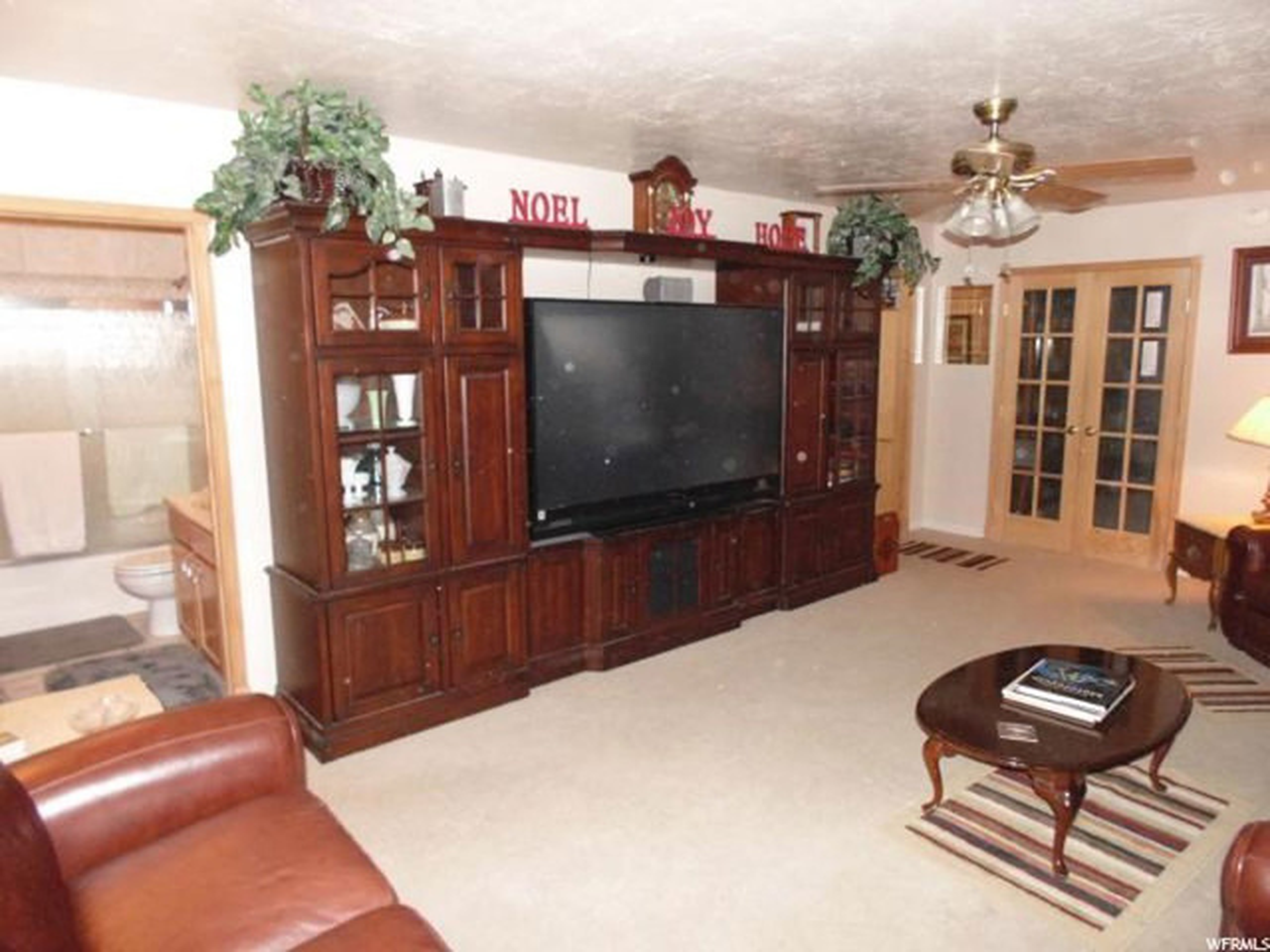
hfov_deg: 76.4
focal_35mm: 22
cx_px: 635
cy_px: 476
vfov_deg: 61.1
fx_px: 807
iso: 400
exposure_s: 1/30
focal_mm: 4
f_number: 3.1
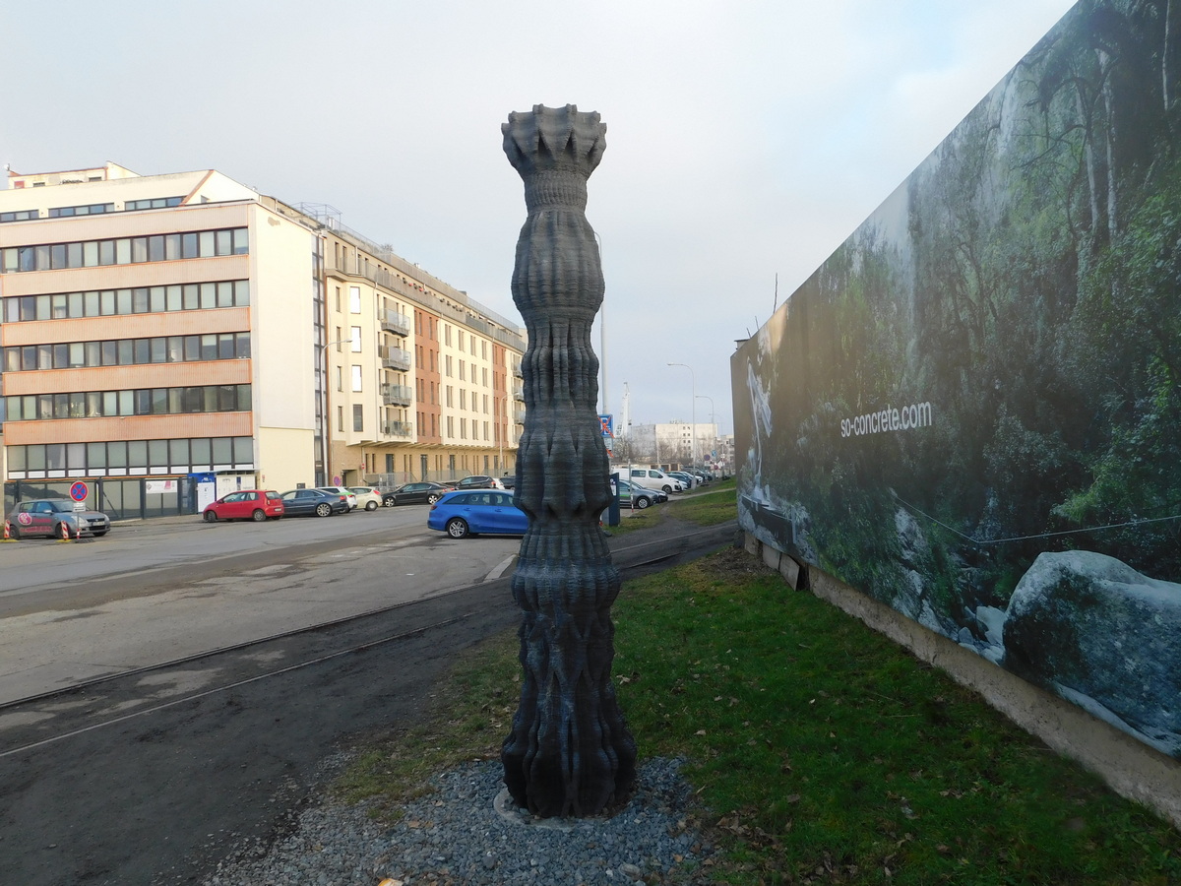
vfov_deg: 54.9
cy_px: 443
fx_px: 853
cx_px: 590
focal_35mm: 25
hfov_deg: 69.4
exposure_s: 1/250
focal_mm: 4.5
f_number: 3.1
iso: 125
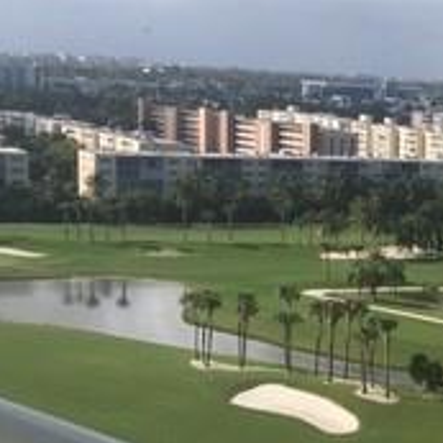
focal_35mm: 95
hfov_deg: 17.3
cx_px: 566
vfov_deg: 18.1
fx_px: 1375
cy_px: 364
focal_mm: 4.15
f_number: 2.2
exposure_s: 1/1923
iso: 25
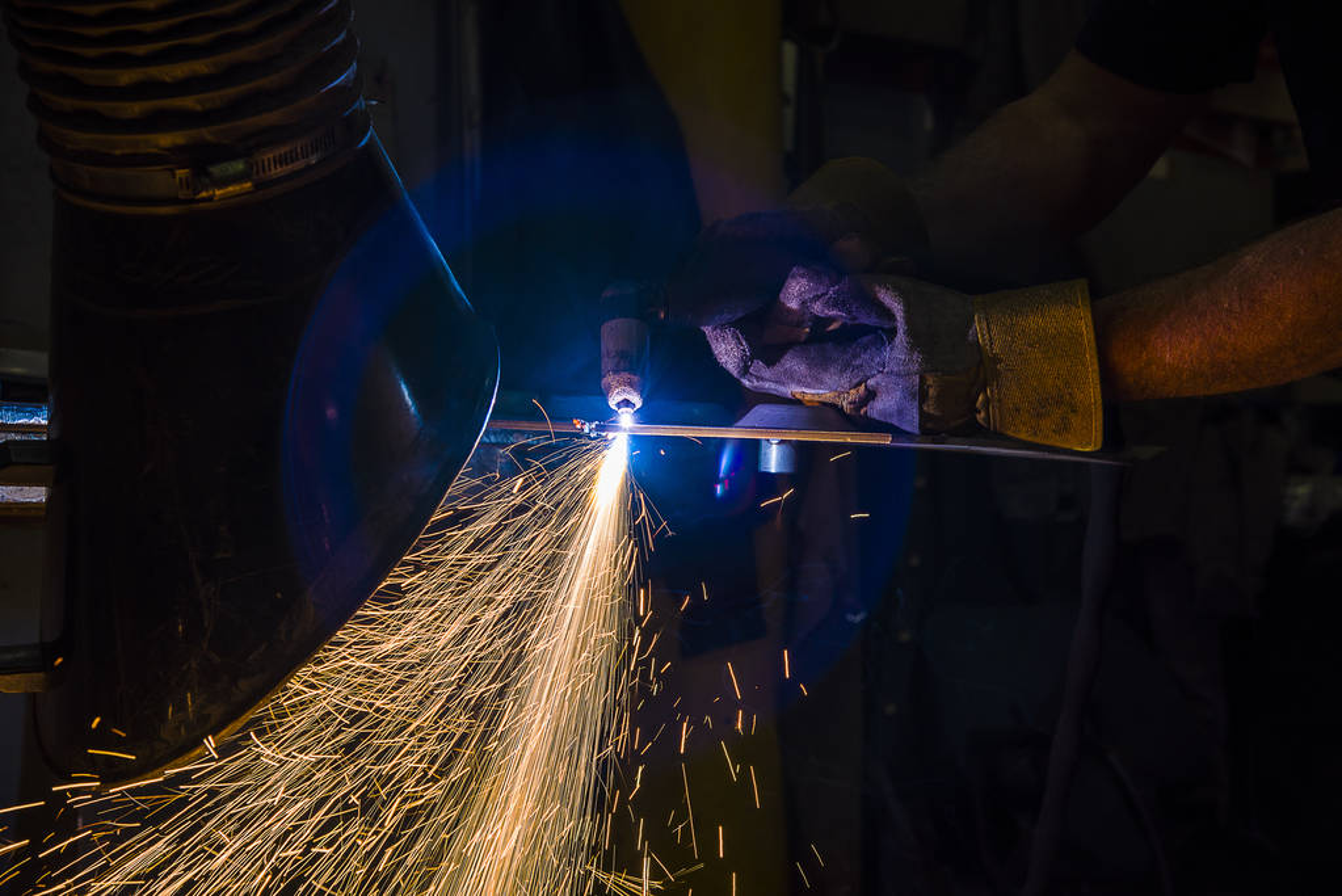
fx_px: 2797
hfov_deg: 27.0
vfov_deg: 18.2
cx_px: 671
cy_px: 448
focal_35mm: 75
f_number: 8
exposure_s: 1/100
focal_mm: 75
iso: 100
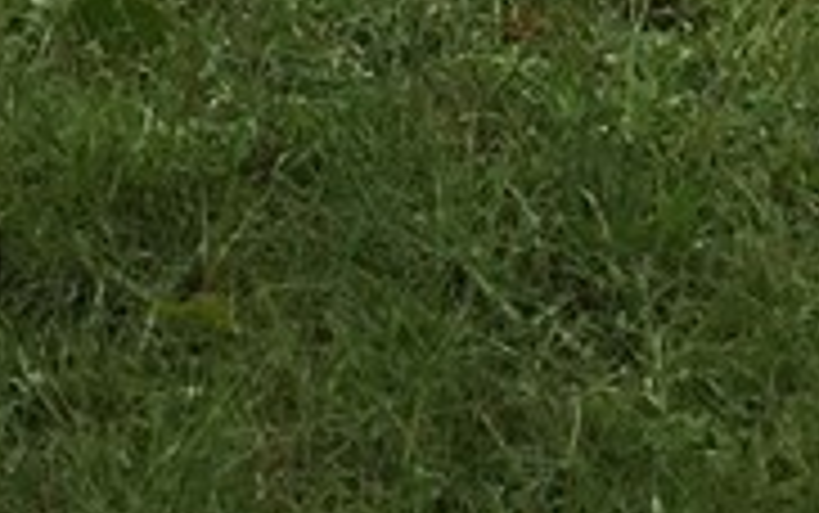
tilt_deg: -4.5
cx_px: 216
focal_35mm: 173
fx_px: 3864
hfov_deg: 12.1
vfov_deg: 6.8
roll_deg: -1.4
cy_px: -1112
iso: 32
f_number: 2.2
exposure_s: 1/271
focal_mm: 4.15
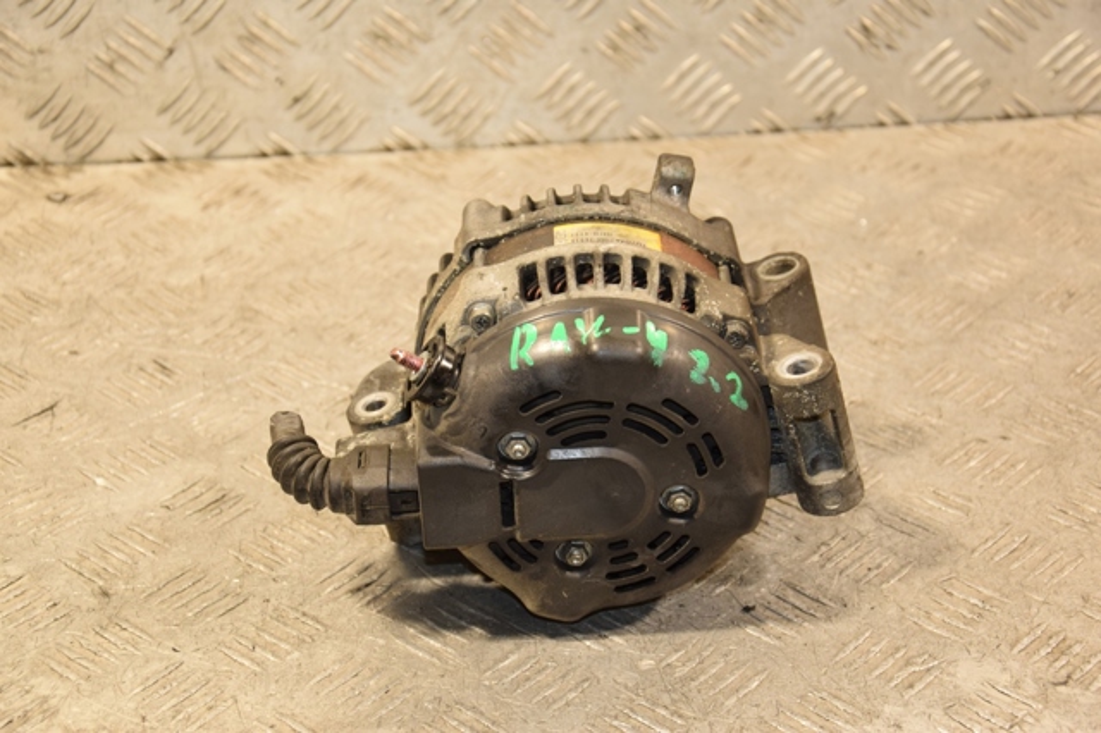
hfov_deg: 23.4
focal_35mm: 87
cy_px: 366
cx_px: 550
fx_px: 2659
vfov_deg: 15.7
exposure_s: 1/100
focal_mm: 58
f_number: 5
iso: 800
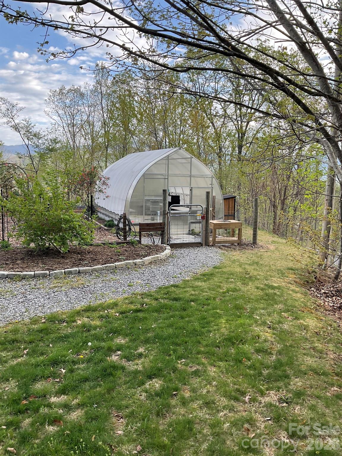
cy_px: 228
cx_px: 171
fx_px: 382
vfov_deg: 61.7
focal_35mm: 29
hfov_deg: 48.2
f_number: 1.8
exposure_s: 1/370
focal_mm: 3
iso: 16
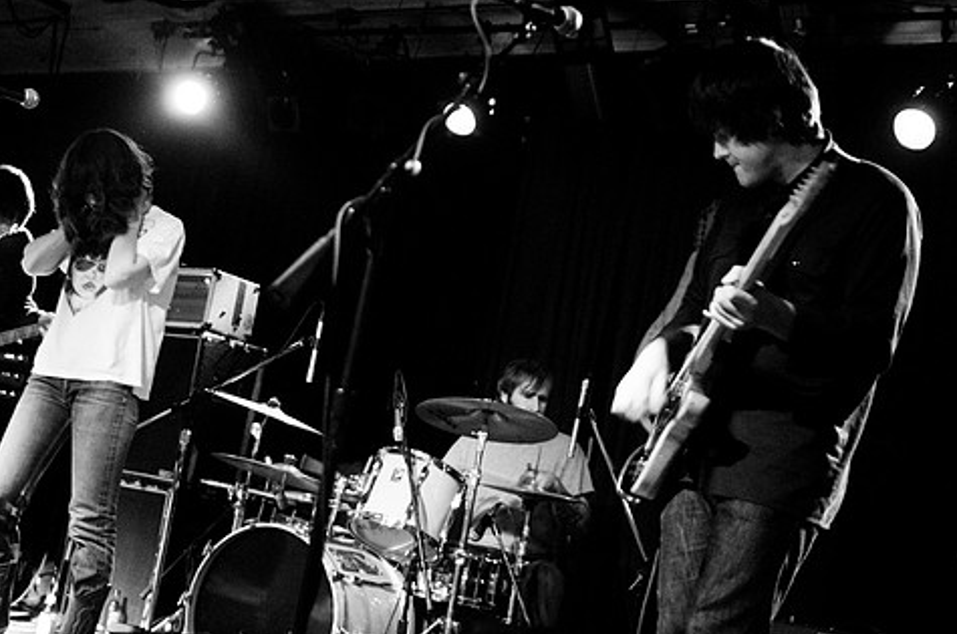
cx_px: 423
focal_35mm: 55
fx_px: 1460
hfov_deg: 36.3
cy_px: 281
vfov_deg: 24.5
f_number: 1.6
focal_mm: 30
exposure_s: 1/40
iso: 1000
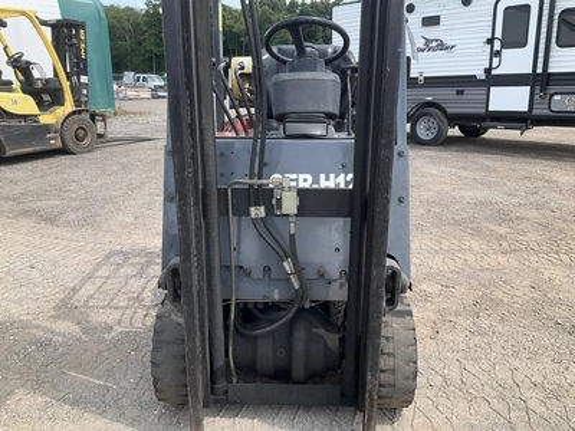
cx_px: 288
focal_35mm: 29
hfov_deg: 61.7
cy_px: 216
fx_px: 482
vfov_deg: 48.2
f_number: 1.8
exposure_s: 1/574
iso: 25
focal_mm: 3
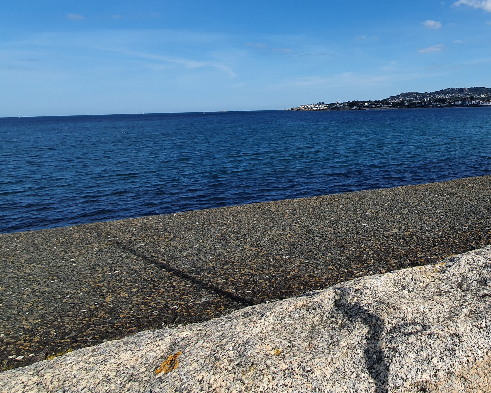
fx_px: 392
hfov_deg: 58.6
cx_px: 400
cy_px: 81
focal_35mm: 27
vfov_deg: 50.1
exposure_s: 1/1368
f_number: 2.2
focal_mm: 1.8
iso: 50
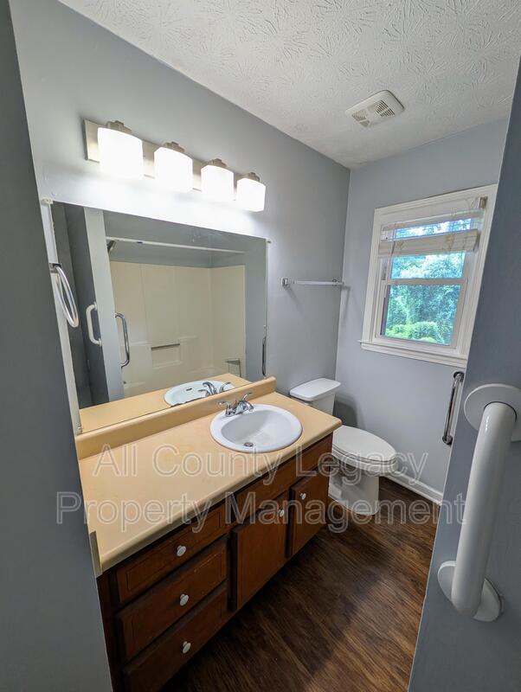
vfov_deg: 110.5
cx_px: 260
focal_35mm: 12
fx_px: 240
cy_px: 346
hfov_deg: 94.6
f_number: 1.7
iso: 82
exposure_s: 1/120
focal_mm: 2.02
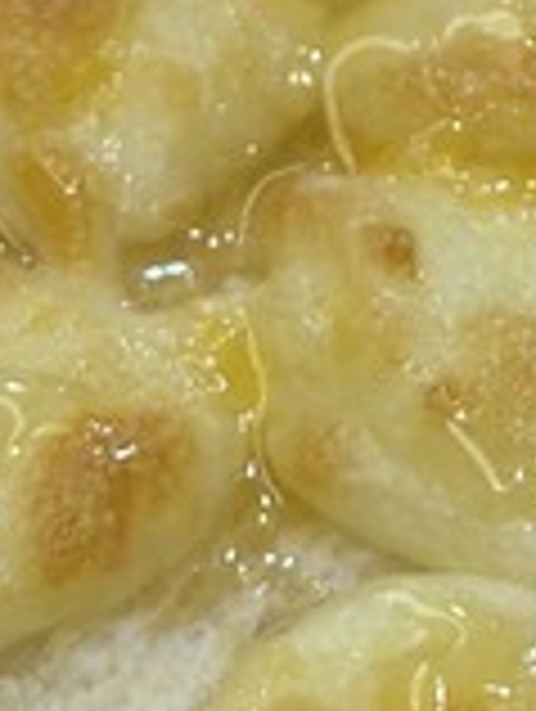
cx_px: 617
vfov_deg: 6.2
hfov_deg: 4.7
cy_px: -292
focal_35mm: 315
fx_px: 6486
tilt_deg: -51.5
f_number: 1.78
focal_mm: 6.86
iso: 100
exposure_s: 1/120
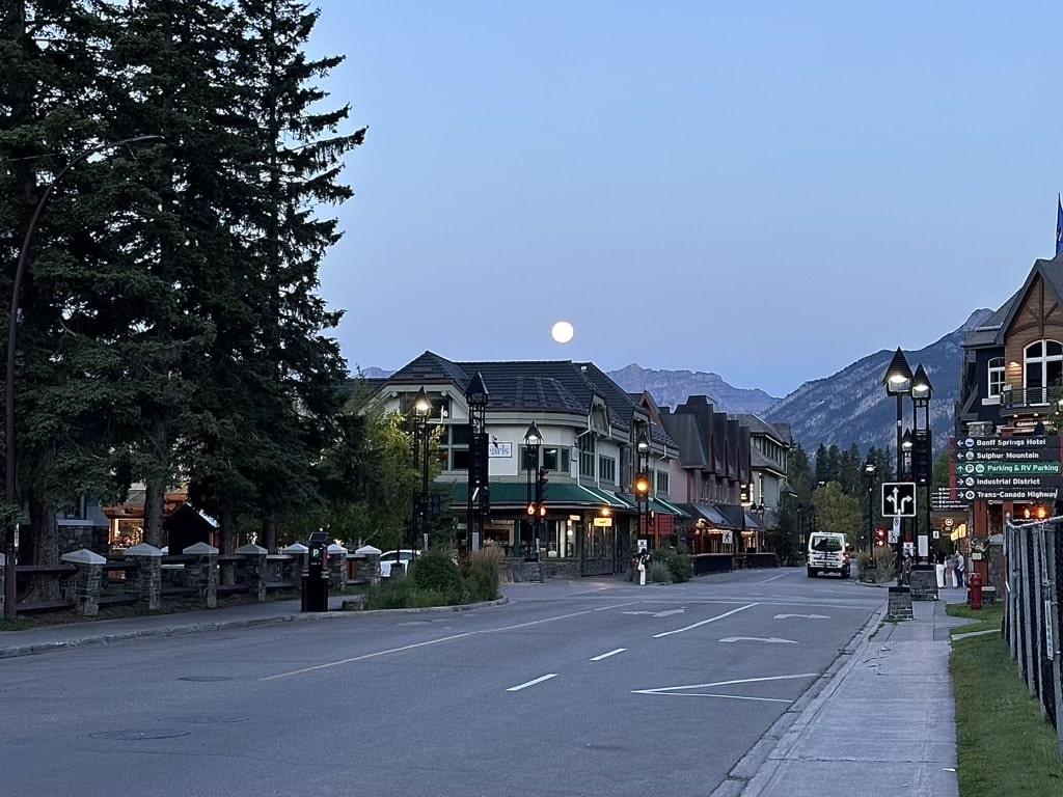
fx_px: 1474
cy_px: 398
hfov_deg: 39.7
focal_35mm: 48
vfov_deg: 30.3
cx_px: 532
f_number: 1.78
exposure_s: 1/60
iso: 64
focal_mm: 6.86
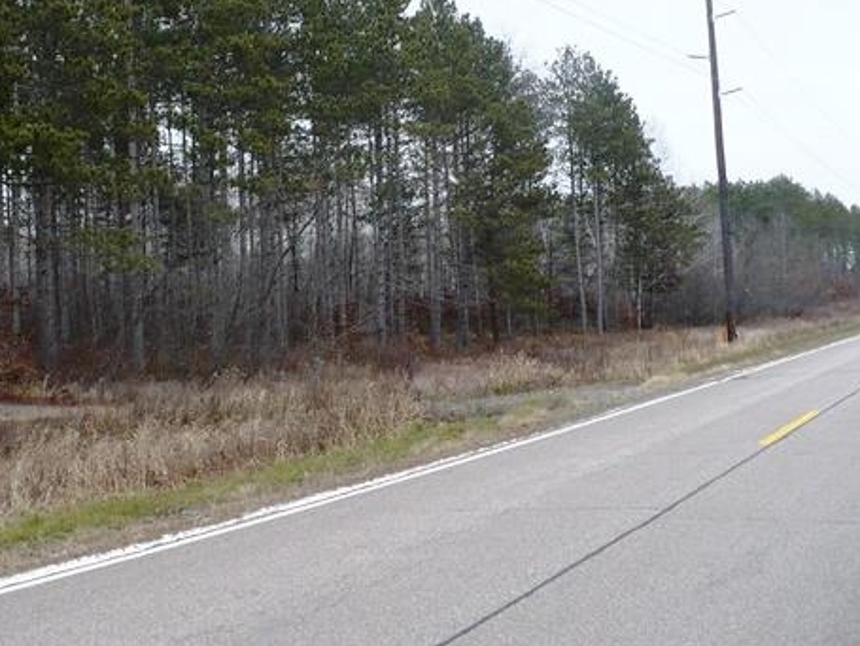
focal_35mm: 52
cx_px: 304
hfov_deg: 36.5
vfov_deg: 28.0
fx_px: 1293
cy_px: 259
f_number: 2.8
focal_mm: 6.1
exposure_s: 1/250
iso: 100
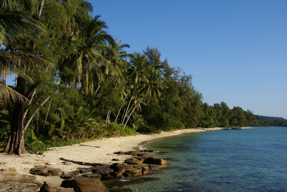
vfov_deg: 34.3
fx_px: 311
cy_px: 96
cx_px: 144
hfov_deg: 49.5
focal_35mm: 39
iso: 100
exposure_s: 1/160
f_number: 11
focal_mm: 26
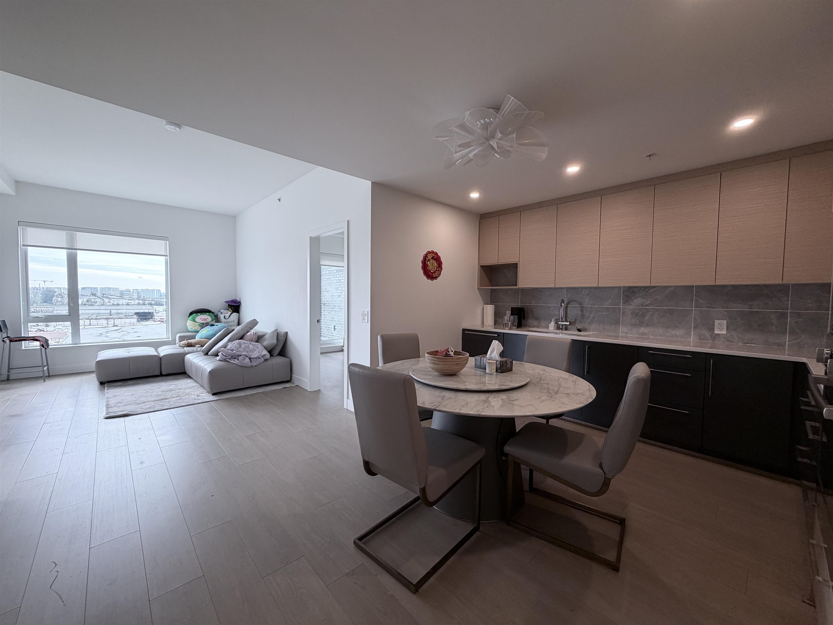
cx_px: 416
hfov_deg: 102.1
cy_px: 312
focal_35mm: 14
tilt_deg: -2.8
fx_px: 337
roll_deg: -0.3
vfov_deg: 85.7
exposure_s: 1/120
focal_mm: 2.22
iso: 125
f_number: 2.2
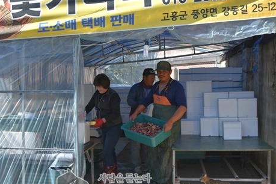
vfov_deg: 29.2
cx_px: 123
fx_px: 353
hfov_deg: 42.7
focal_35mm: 46
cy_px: 86
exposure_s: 1/500
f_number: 8
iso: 360
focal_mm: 22
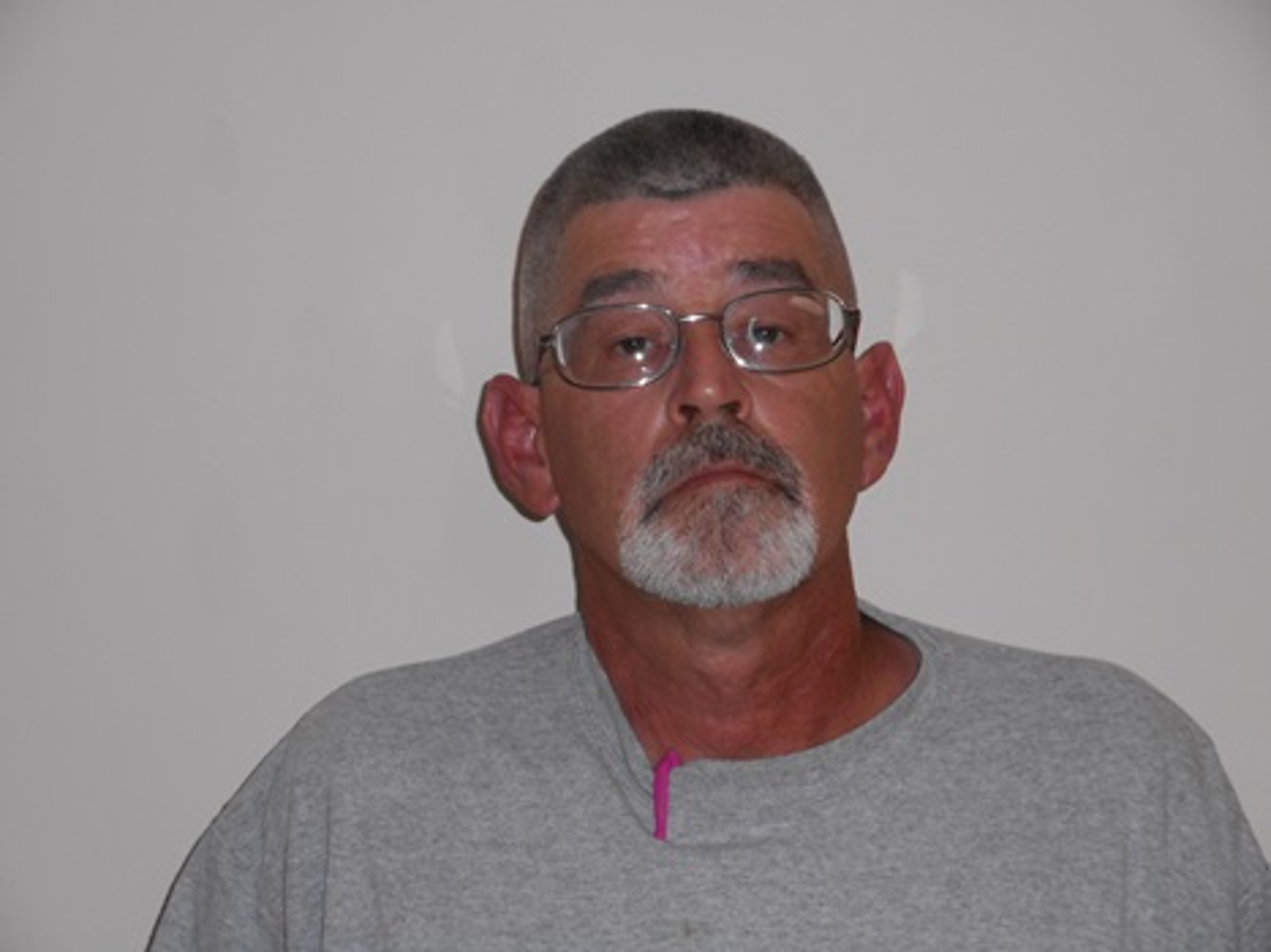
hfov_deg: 22.0
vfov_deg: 16.6
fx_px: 3267
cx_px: 636
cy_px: 476
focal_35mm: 89
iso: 280
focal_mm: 15.9
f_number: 5.6
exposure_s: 1/60
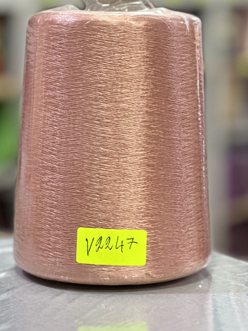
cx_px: 106
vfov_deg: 17.2
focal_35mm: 114
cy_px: 91
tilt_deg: -5.7
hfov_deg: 13.0
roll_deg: -1.1
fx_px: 1089
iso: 160
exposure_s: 1/33
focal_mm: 9
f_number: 2.8
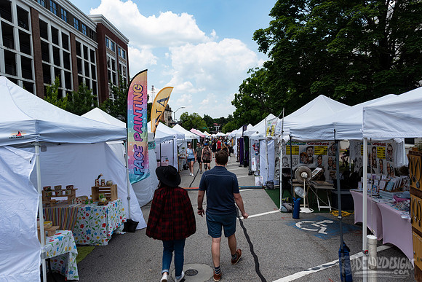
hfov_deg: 73.7
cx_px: 211
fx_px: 281
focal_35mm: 24
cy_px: 141
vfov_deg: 53.2
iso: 50
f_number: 4
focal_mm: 24
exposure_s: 1/640
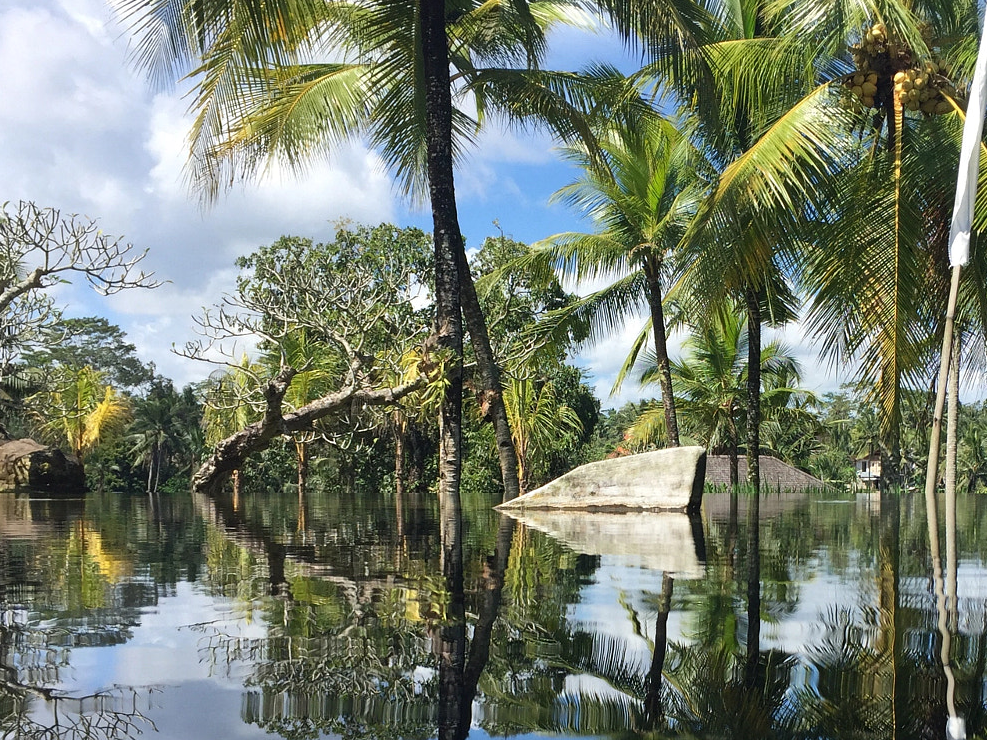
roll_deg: -0.8
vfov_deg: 30.4
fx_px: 1340
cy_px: 549
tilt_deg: -3.1
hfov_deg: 39.7
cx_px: 703
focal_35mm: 47
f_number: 2.2
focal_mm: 4.15
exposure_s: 1/1319
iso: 32
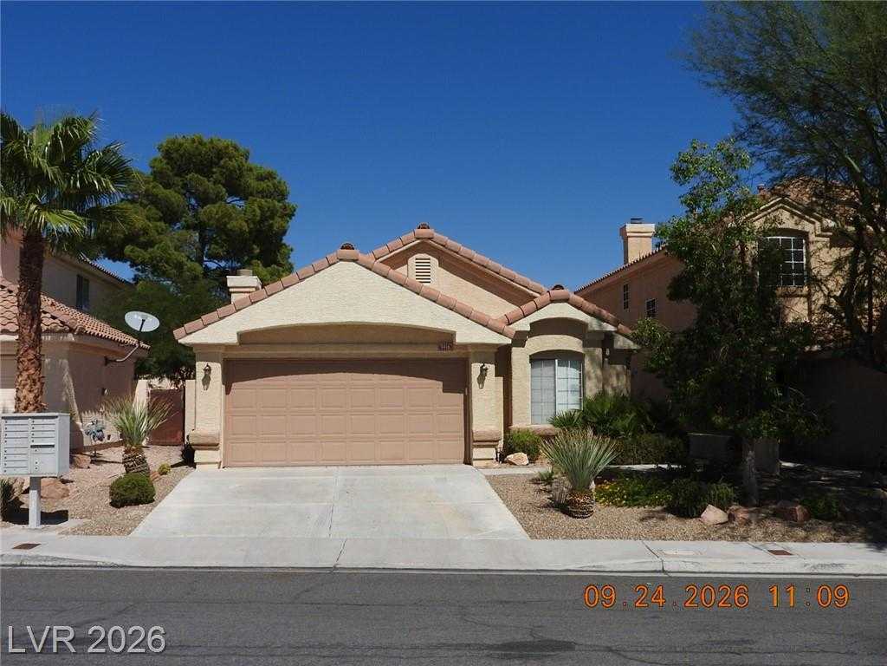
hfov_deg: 52.6
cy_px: 333
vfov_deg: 40.7
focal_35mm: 35
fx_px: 897
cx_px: 444
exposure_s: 1/2000
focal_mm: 6.3
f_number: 4.2
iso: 100
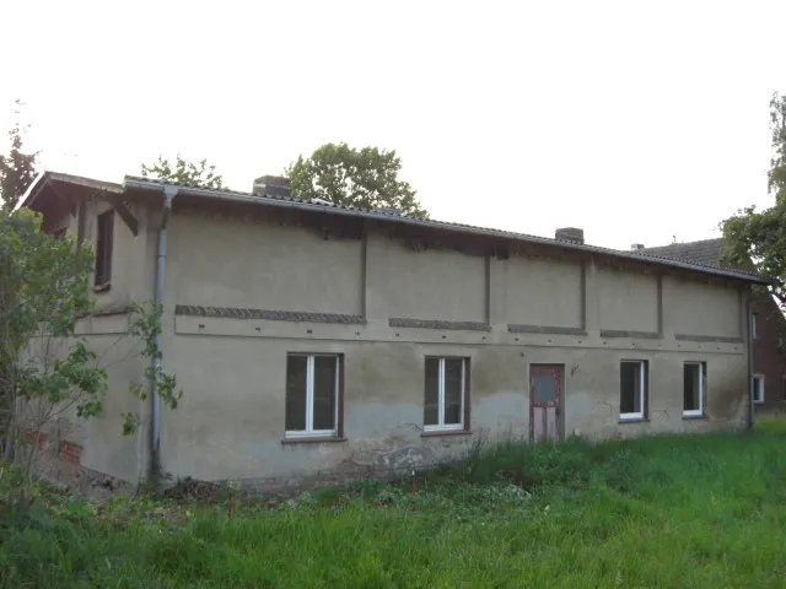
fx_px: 863
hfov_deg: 49.0
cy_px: 294
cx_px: 393
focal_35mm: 38
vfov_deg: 37.7
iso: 200
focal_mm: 6.2
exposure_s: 1/80
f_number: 2.7
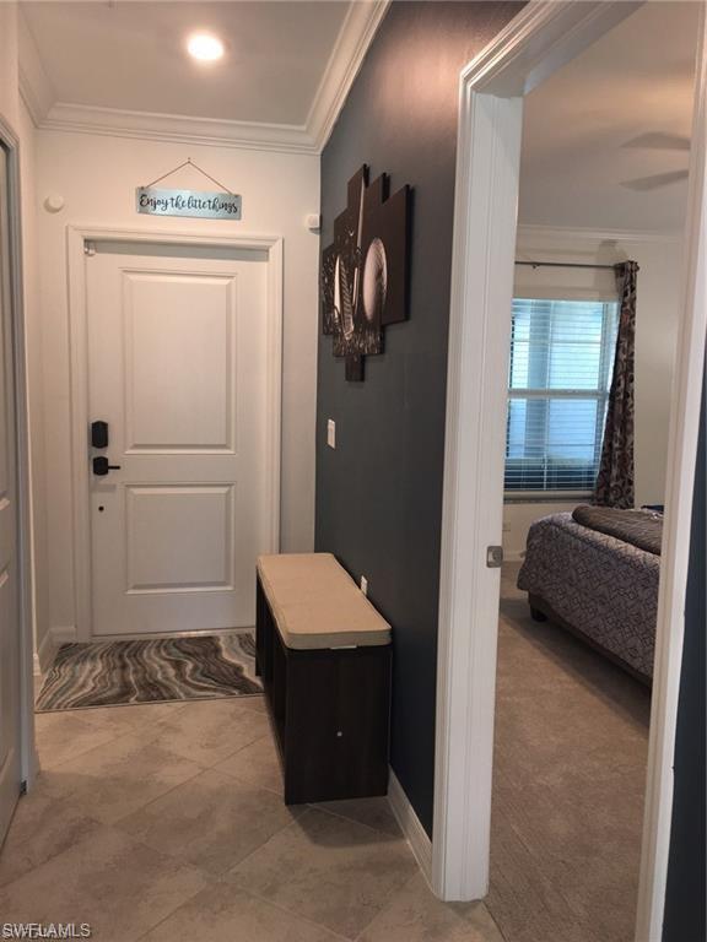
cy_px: 471
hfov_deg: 48.2
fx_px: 790
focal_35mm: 29
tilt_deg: -6.1
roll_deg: -1.4
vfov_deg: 61.7
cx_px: 354
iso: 40
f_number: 2.2
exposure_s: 1/30
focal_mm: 4.15
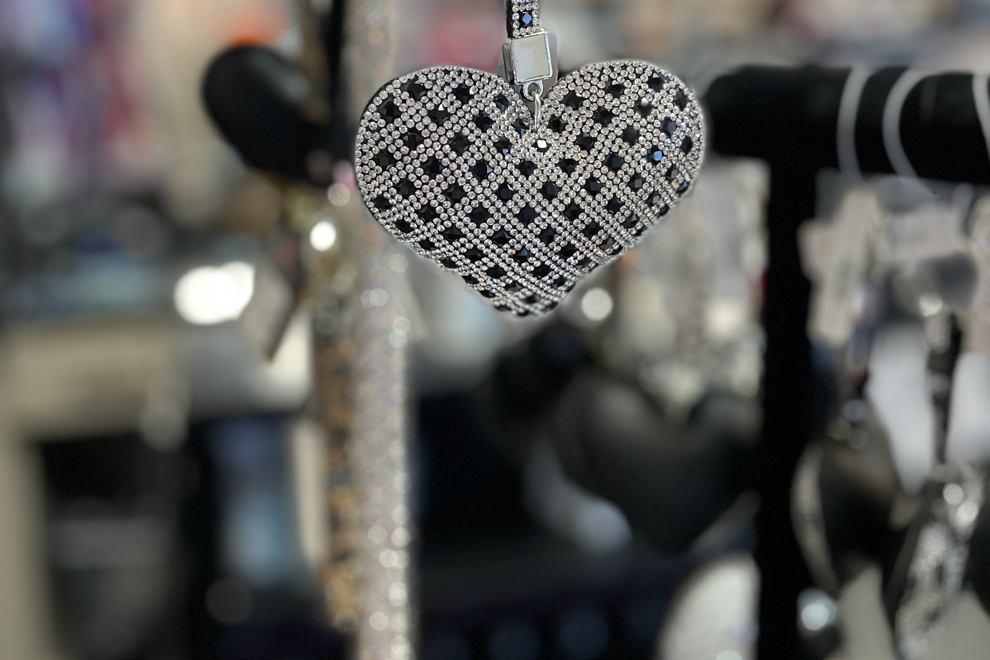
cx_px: 489
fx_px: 1017
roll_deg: +0.6
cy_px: 131
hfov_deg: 51.9
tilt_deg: -7.8
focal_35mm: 37
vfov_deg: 34.8
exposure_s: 1/60
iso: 250
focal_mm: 4.2
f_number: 1.6
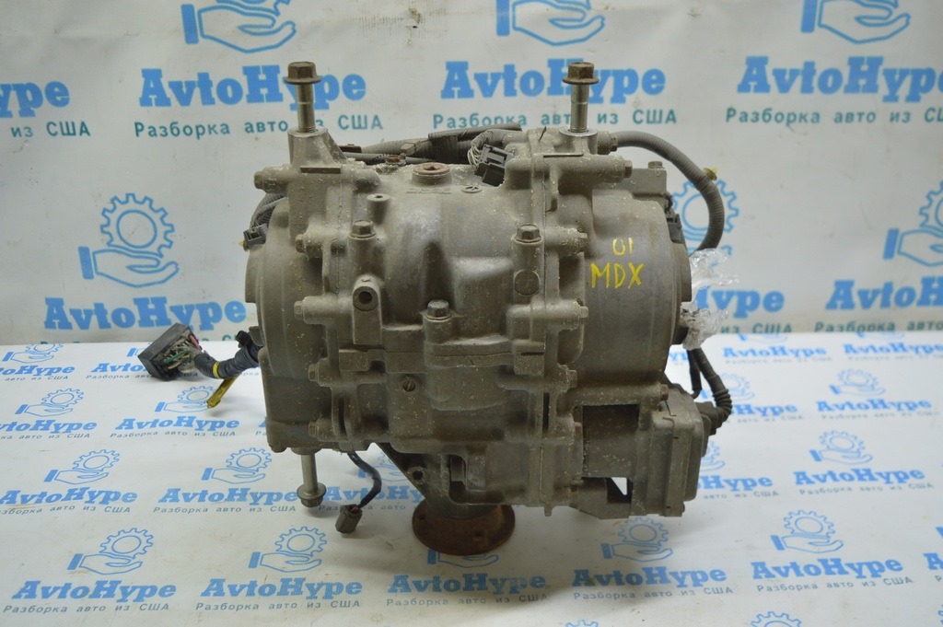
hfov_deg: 55.1
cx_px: 472
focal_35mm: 34
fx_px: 903
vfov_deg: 38.3
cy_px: 314
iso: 400
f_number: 3.8
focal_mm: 23
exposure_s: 1/60
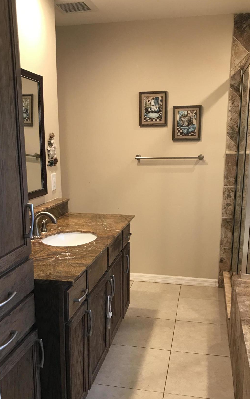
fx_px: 392
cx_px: 114
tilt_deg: -13.1
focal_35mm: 36
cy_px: 236
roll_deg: -0.2
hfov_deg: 35.3
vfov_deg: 53.7
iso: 40
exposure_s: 1/24
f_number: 1.8
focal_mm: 3.99
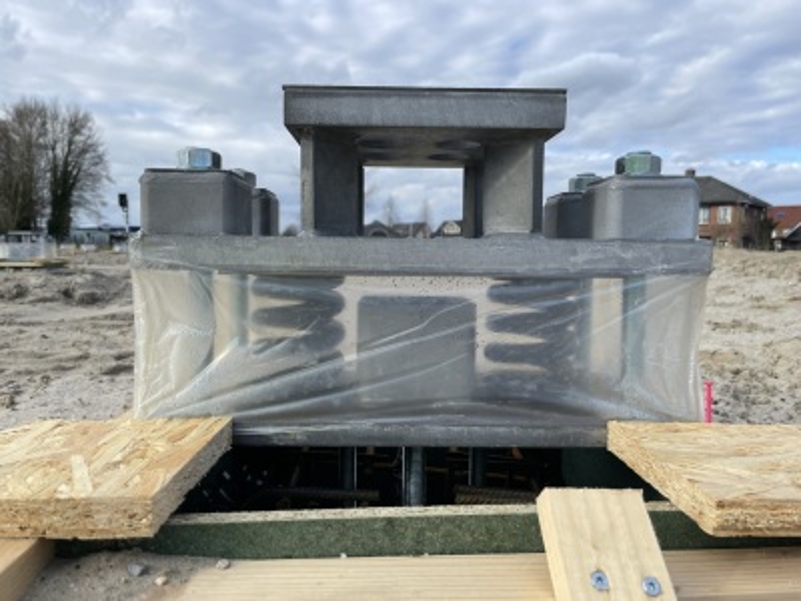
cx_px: 400
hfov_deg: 67.3
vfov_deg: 53.1
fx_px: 602
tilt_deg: -3.9
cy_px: 300
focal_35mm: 26
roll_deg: +0.3
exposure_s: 1/1949
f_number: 1.6
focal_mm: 4.2
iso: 32
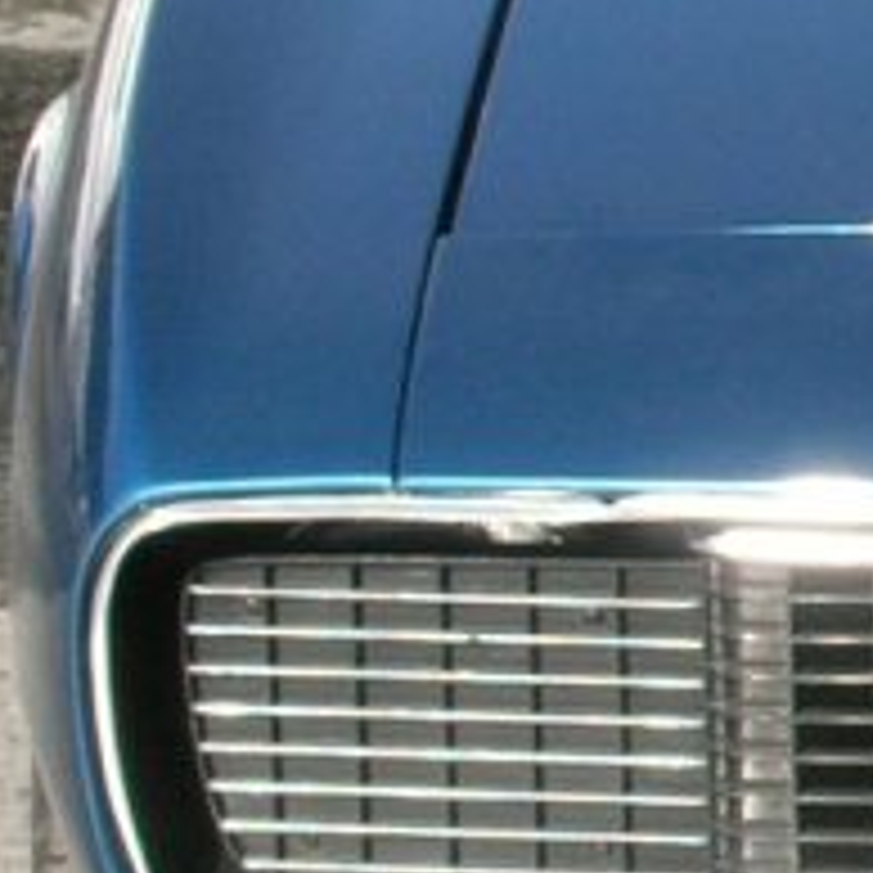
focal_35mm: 271
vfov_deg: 6.5
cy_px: 418
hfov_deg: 6.3
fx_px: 7732
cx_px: 1832
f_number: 5.9
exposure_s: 1/231
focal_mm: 9.7
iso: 71
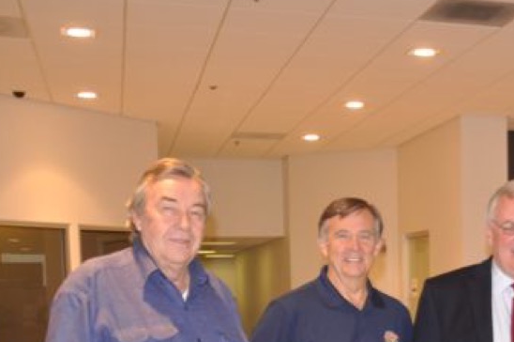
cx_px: 545
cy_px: 408
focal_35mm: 69
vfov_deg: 18.7
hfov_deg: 27.2
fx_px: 984
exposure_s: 1/60
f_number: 3.5
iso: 320
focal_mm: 18
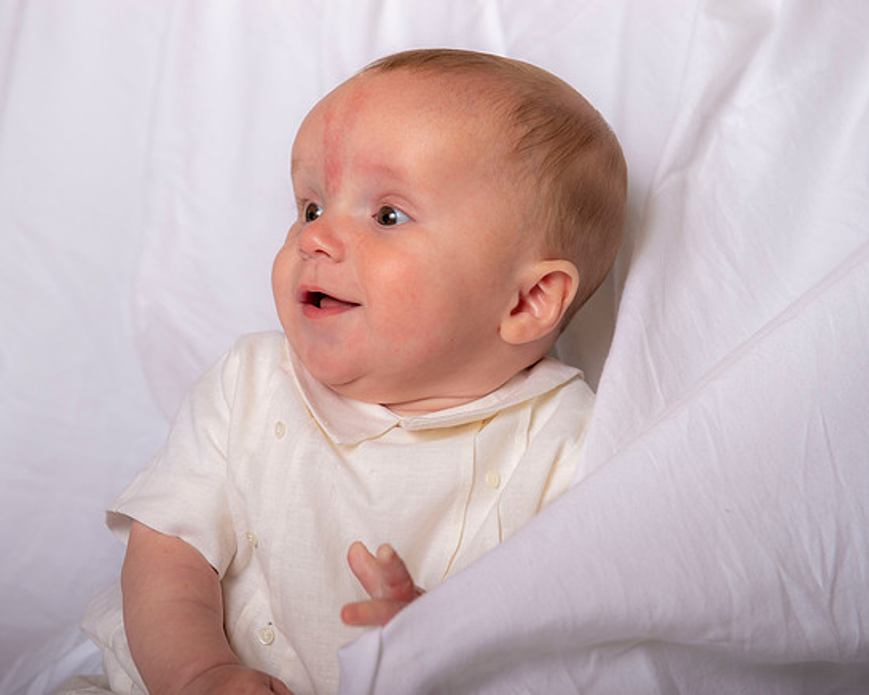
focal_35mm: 80
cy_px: 349
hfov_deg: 23.8
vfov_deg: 19.2
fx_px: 2058
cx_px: 381
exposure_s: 1/200
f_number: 5.6
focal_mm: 70
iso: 250
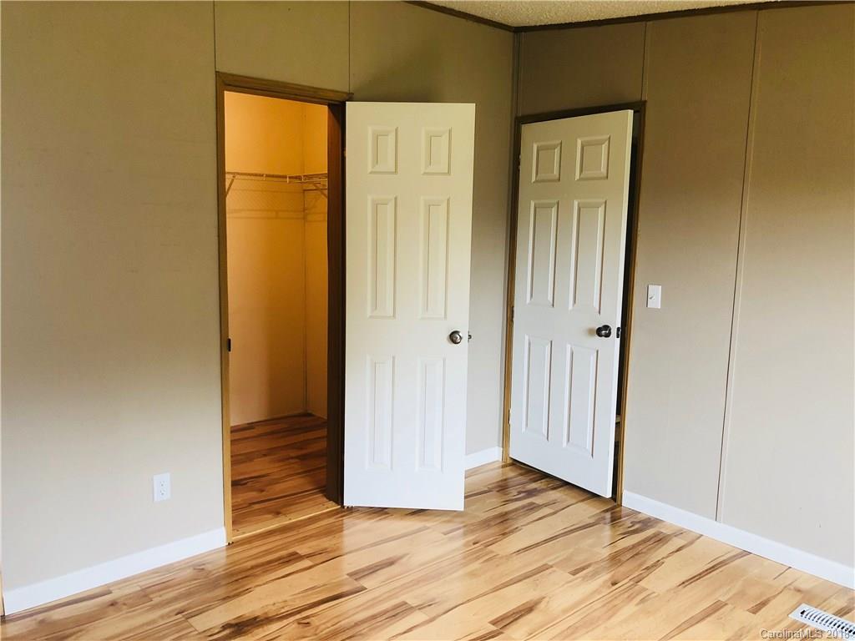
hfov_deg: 63.4
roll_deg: -0.6
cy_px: 320
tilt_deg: -6.8
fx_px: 692
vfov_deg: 49.7
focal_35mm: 28
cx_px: 428
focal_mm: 4
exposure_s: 1/17
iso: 40
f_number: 1.8
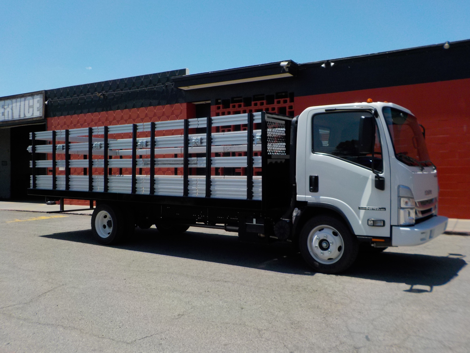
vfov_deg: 46.8
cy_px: 176
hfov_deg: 60.0
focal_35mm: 30
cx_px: 235
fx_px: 407
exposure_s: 1/1250
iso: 125
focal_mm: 4.1
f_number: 3.3
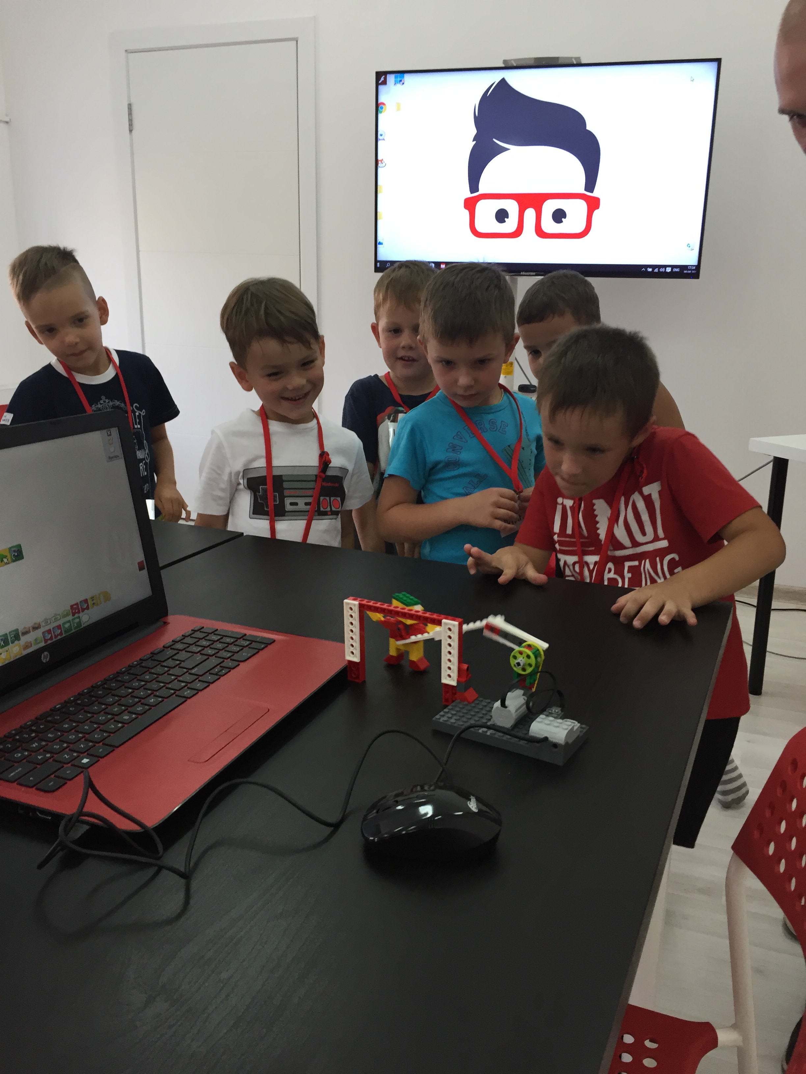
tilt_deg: -16.3
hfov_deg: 48.2
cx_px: 403
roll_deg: -1.5
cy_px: 537
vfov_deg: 61.7
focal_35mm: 29
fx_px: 900
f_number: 2.2
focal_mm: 4.15
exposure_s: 1/33
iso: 50
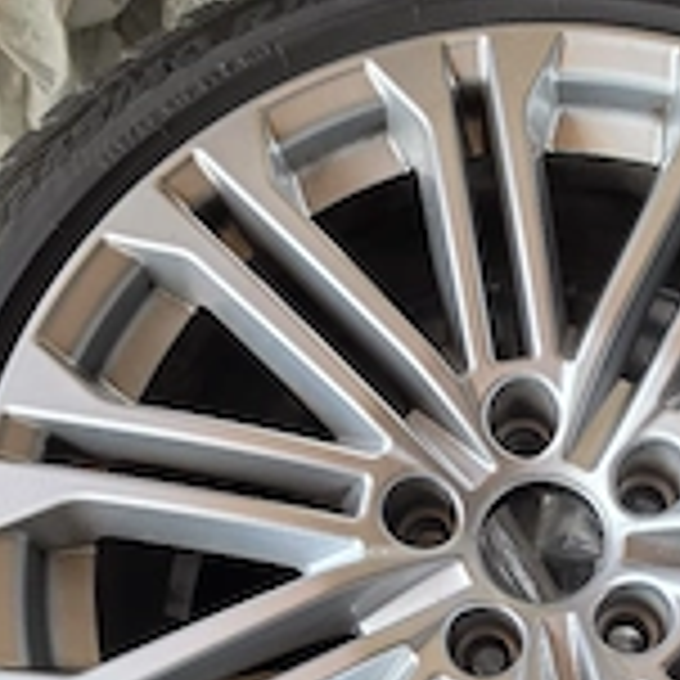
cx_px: 504
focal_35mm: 54
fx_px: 1200
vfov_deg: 31.1
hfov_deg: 31.1
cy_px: 500
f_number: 1.4
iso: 80
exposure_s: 1/101
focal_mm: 6.5
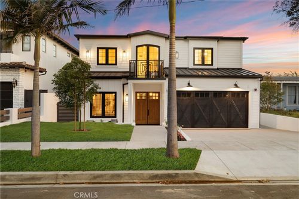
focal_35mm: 26
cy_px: 100
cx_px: 150
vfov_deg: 50.4
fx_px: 212
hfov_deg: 70.5
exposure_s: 1
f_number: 9
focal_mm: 25.5
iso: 800
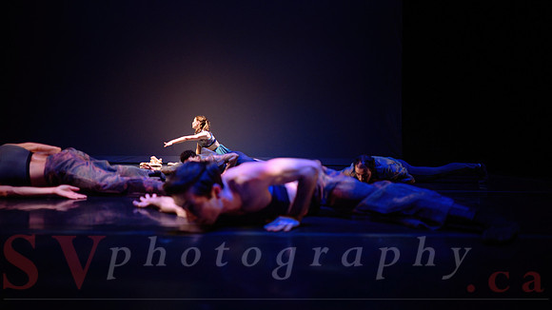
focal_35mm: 25
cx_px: 276
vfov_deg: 45.7
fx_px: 368
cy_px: 155
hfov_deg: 73.8
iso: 1000
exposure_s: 1/400
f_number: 1.4
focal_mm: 24
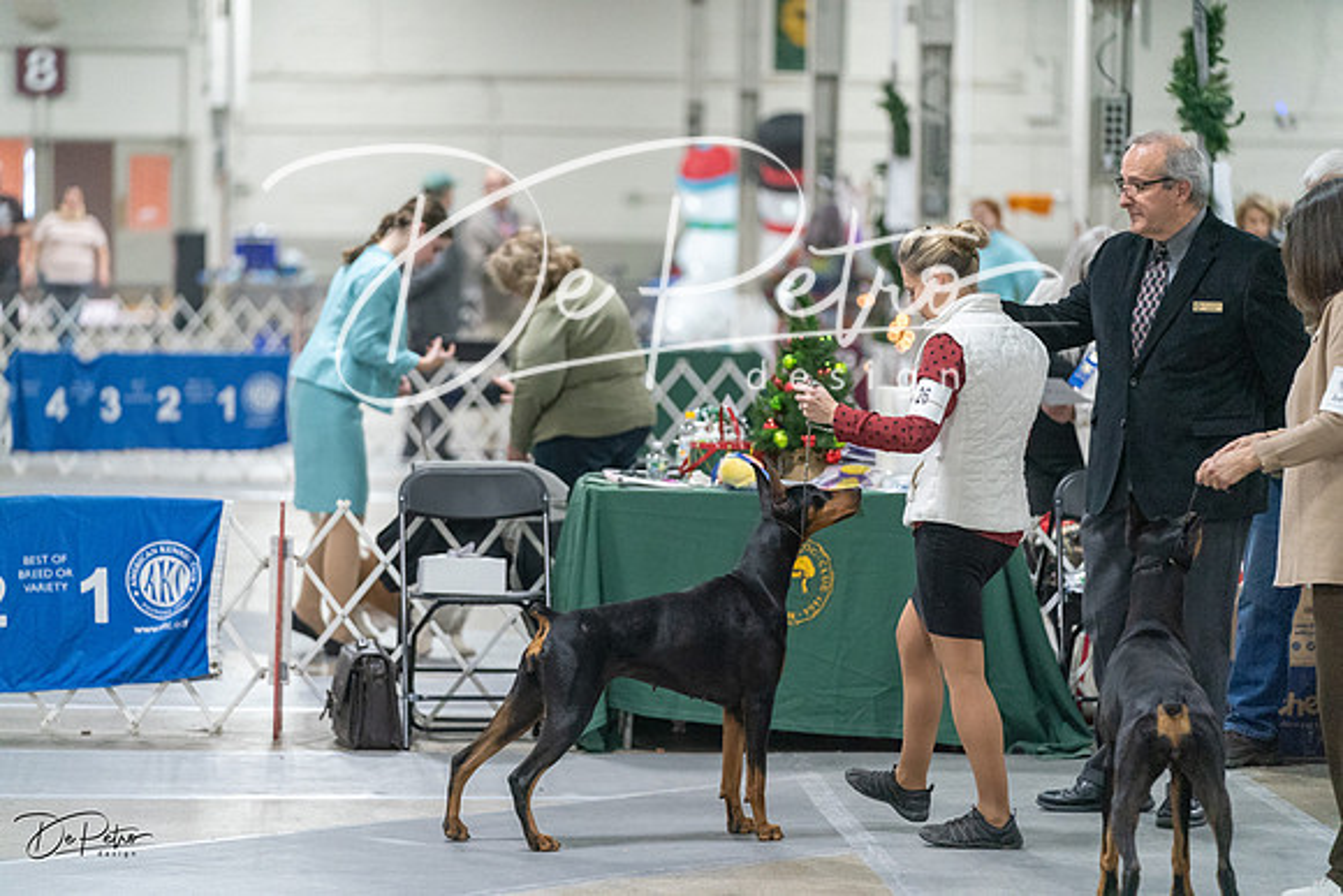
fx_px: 5672
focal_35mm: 152
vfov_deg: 9.0
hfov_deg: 13.5
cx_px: 672
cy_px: 448
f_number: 2.8
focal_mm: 152
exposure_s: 1/320
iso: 6400
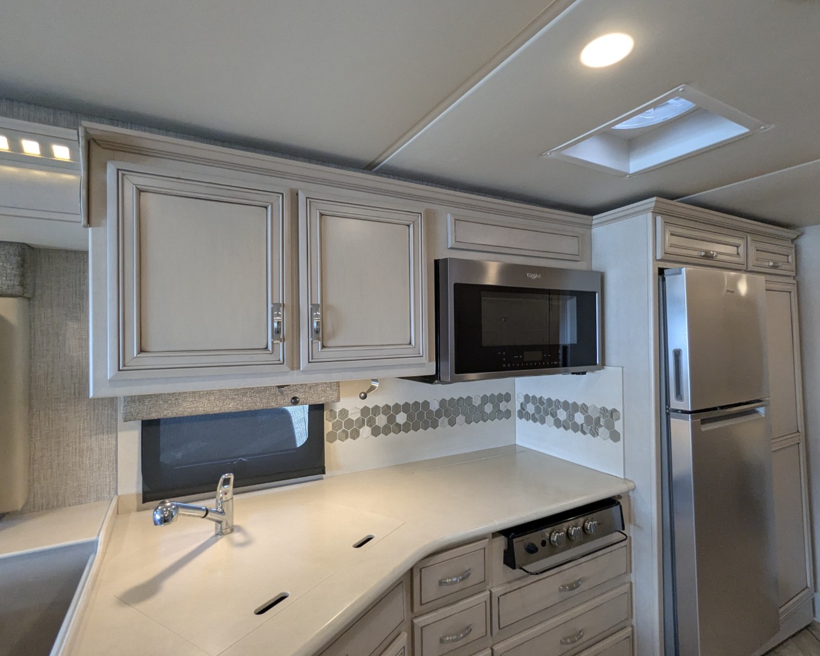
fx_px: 413
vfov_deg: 77.0
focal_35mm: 17
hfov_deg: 89.6
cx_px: 416
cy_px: 328
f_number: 2.2
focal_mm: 2.35
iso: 323
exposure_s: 1/118
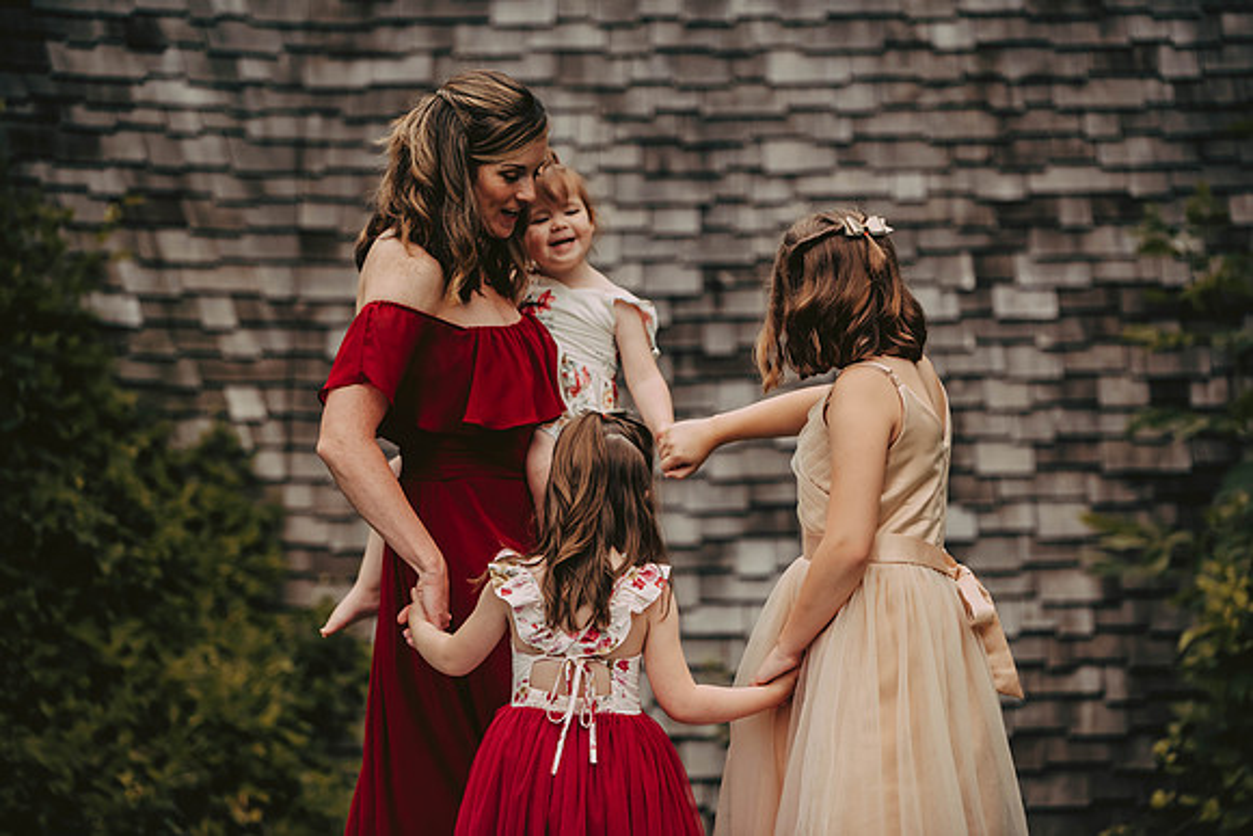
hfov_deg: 16.4
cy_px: 418
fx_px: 4352
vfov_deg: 11.0
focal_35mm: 125
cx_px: 626
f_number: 2.8
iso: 640
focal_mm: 125
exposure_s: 1/4000
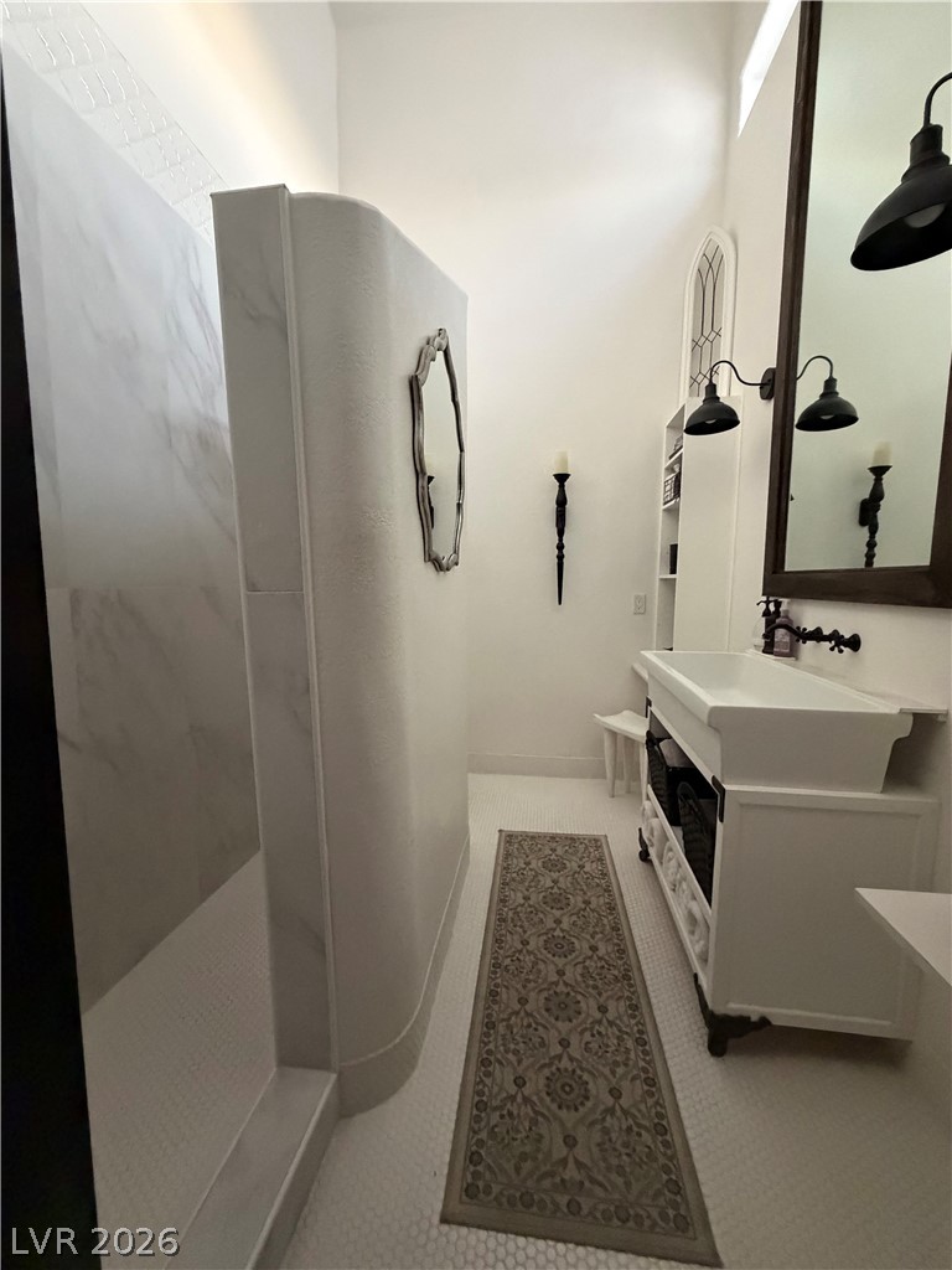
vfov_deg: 102.1
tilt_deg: -7.3
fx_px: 513
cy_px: 635
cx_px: 476
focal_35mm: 14
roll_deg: +0.0
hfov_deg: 85.7
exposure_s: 1/60
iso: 1000
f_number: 2.2
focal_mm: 2.22
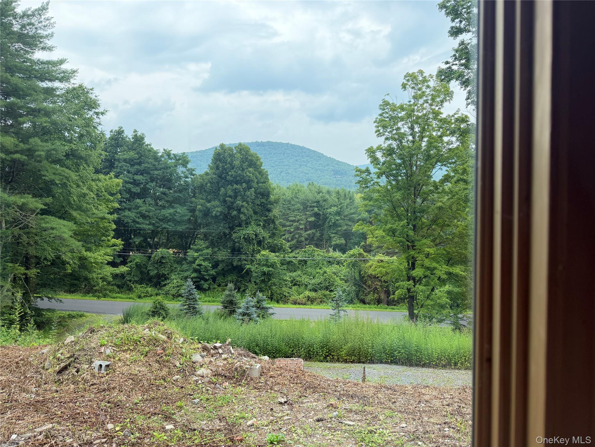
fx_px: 413
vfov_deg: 56.8
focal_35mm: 24
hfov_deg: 71.6
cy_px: 224
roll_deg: +0.5
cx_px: 298
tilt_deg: -1.5
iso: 100
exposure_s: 1/1018
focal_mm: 6.76
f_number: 1.78
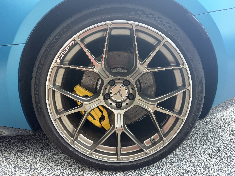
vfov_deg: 56.8
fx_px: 163
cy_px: 88
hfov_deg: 71.6
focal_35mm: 24
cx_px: 118
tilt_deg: -14.3
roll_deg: -0.3
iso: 200
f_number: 1.78
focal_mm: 6.76
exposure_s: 1/121
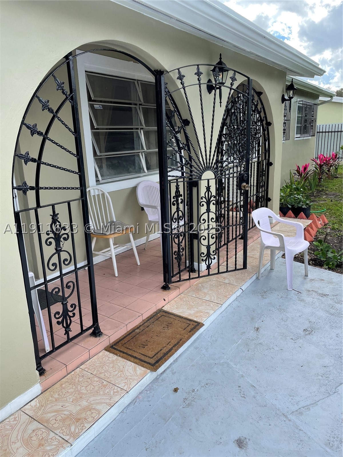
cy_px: 228
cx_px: 172
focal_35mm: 26
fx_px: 344
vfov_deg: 67.3
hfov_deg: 53.1
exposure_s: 1/947
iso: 32
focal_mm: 4.2
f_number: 1.6
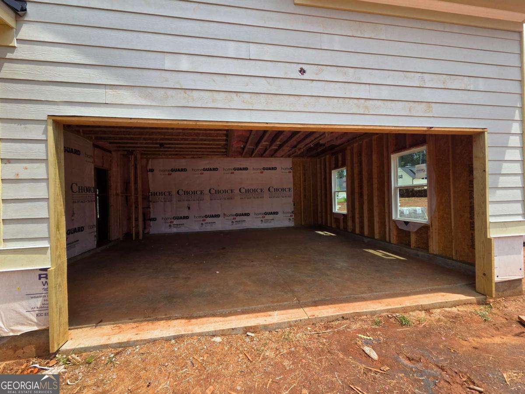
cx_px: 262
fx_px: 197
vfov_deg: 89.9
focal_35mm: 13
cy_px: 197
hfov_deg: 106.2
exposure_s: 1/2000
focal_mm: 2.2
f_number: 2.2
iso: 100
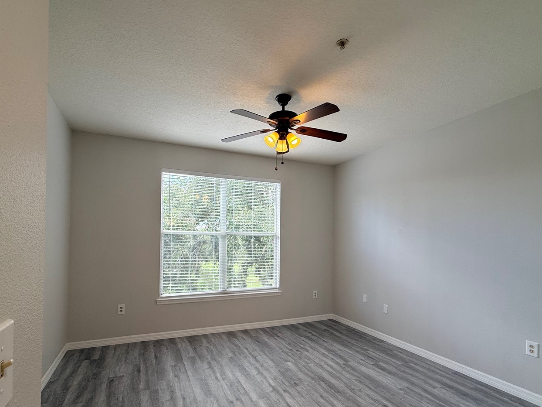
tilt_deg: +1.2
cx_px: 257
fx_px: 282
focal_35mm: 18
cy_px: 234
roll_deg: -1.0
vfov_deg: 71.2
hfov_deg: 87.7
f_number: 2.2
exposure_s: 1/127
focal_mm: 2.22
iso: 64
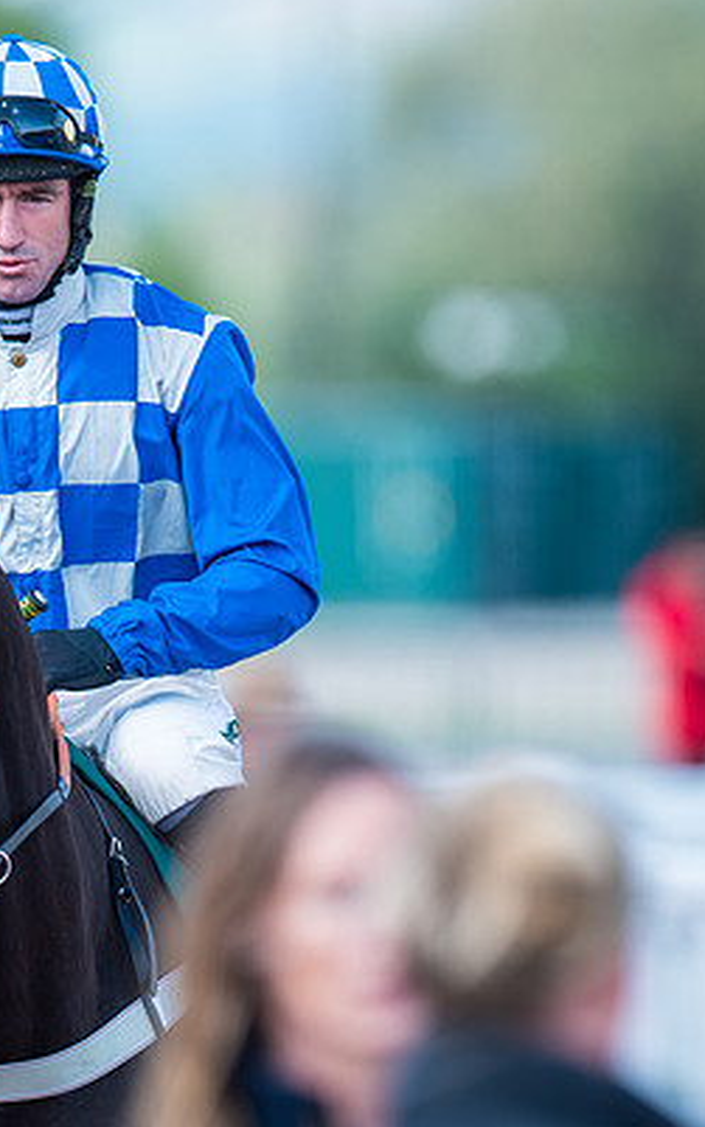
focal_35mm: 687
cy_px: 593
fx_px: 21097
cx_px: 190
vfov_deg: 3.1
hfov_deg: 1.9
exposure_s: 1/640
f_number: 5
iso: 160
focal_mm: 400
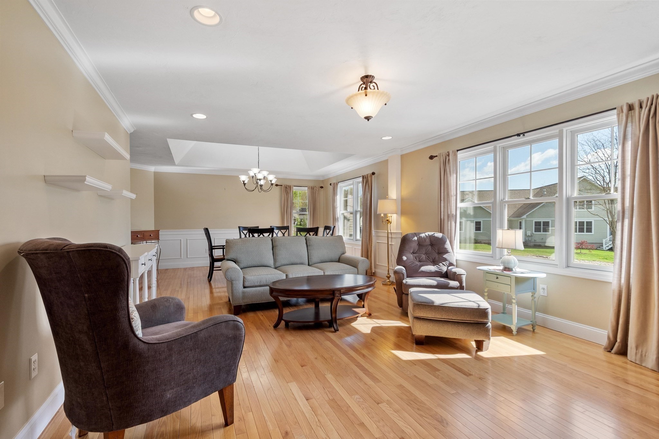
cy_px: 220
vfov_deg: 77.3
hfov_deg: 100.4
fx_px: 275
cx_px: 330
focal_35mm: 15
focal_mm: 10
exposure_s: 1/10
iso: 320
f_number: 8
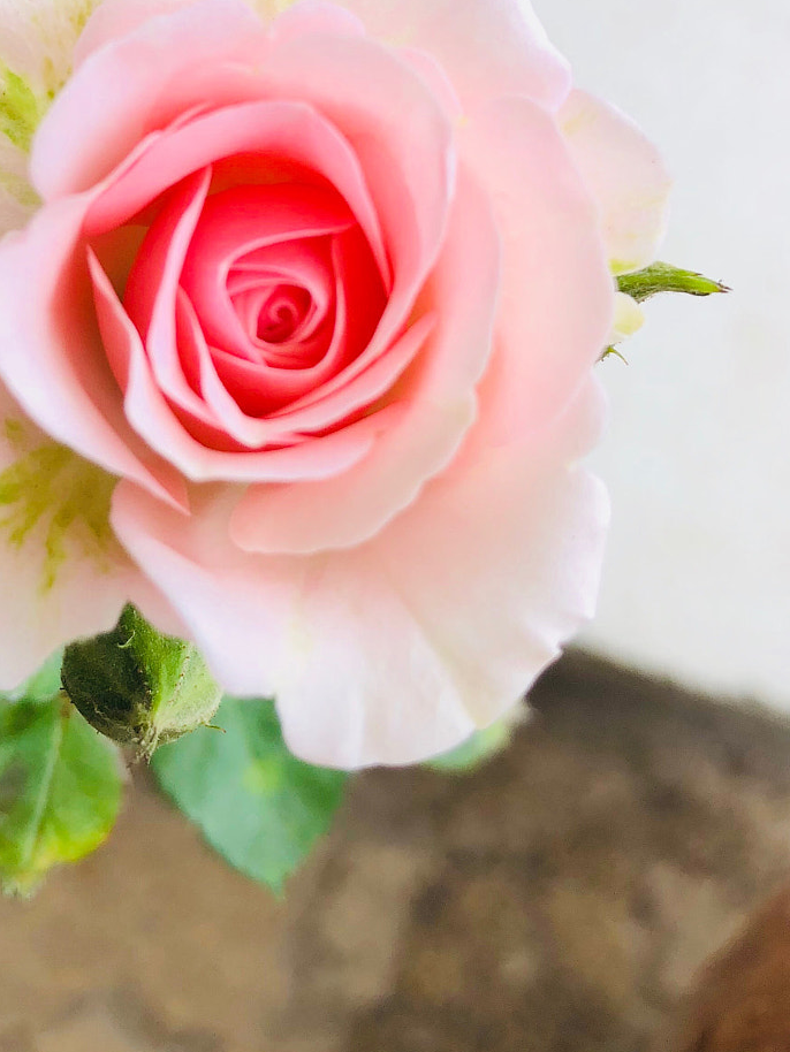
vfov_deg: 38.4
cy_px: 333
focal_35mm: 49
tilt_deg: -71.8
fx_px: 1490
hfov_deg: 29.2
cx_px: 182
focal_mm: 3.99
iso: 25
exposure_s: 1/120
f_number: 1.8
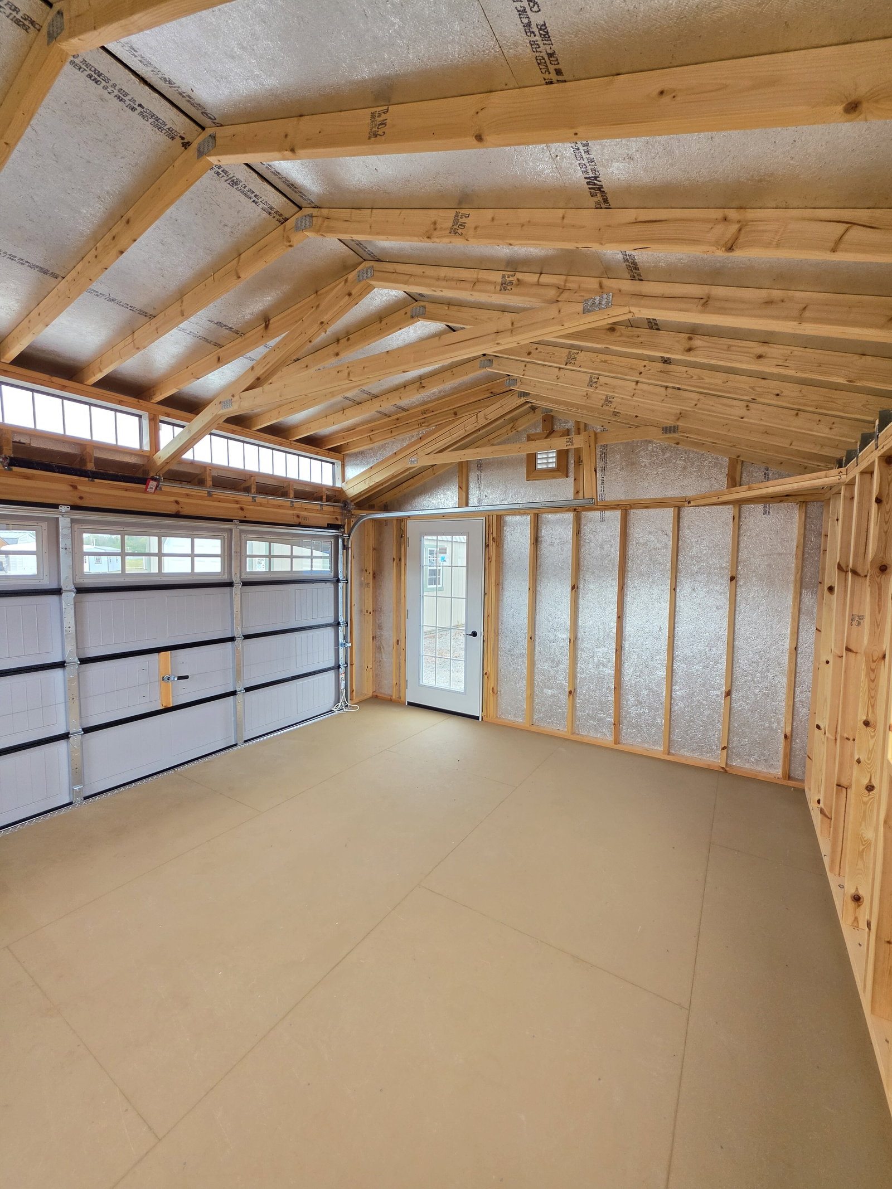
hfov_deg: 89.9
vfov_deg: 106.2
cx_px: 446
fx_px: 447
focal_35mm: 13
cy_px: 594
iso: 80
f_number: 1.9
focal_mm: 2.2
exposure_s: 1/120
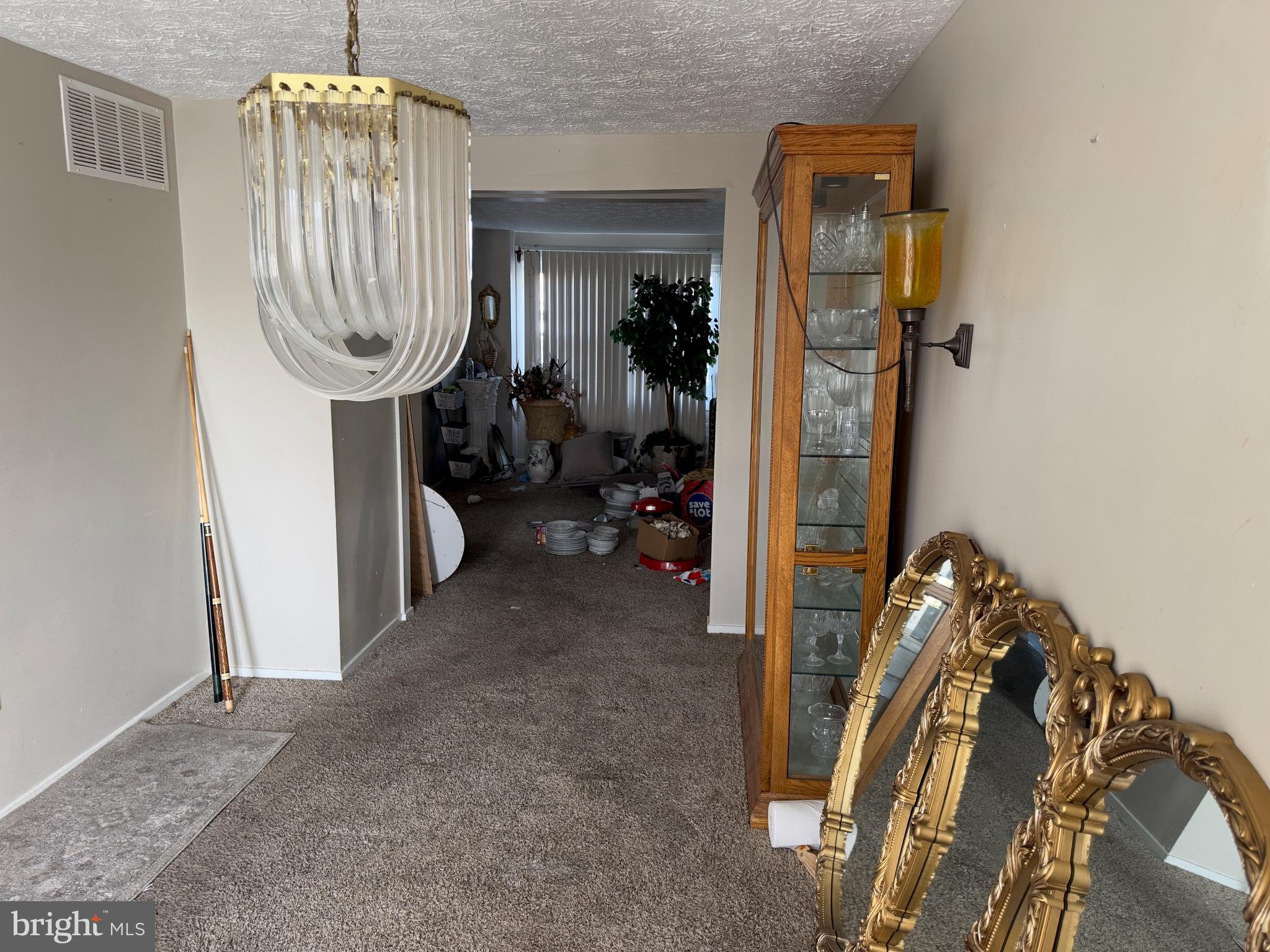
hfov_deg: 71.6
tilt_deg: -10.8
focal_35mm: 24
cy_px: 476
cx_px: 635
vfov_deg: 56.8
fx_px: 881
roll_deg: -1.0
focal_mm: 6.86
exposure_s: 1/68
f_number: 1.78
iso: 250
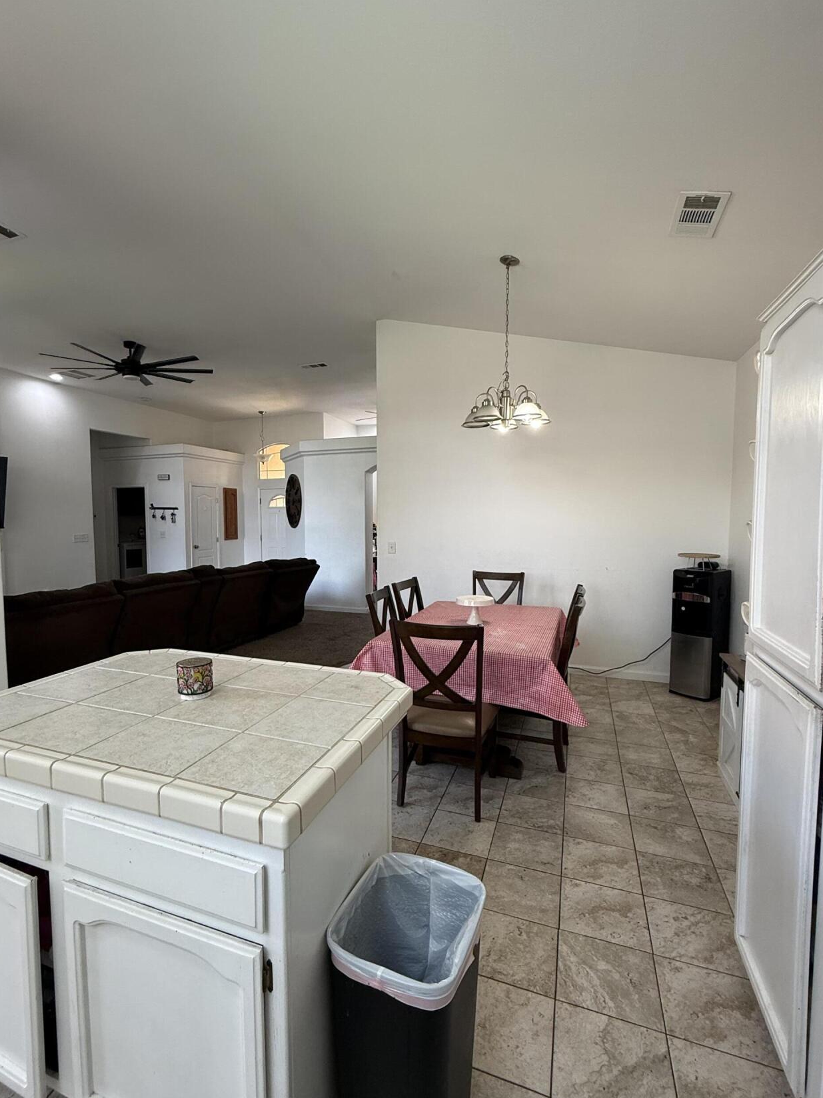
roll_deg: -0.1
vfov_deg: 91.0
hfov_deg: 74.5
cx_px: 364
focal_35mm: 17
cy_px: 554
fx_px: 539
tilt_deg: -3.2
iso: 160
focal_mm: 2.22
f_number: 2.2
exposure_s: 1/120
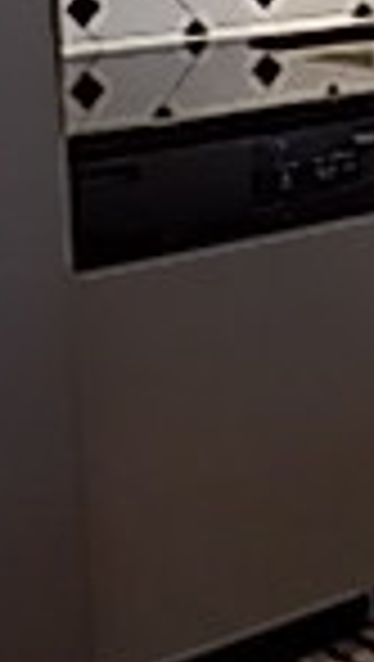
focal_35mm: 109
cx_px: 631
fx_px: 1916
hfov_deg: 10.6
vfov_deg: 19.4
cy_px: 144
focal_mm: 4
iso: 200
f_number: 3.1
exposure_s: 1/30
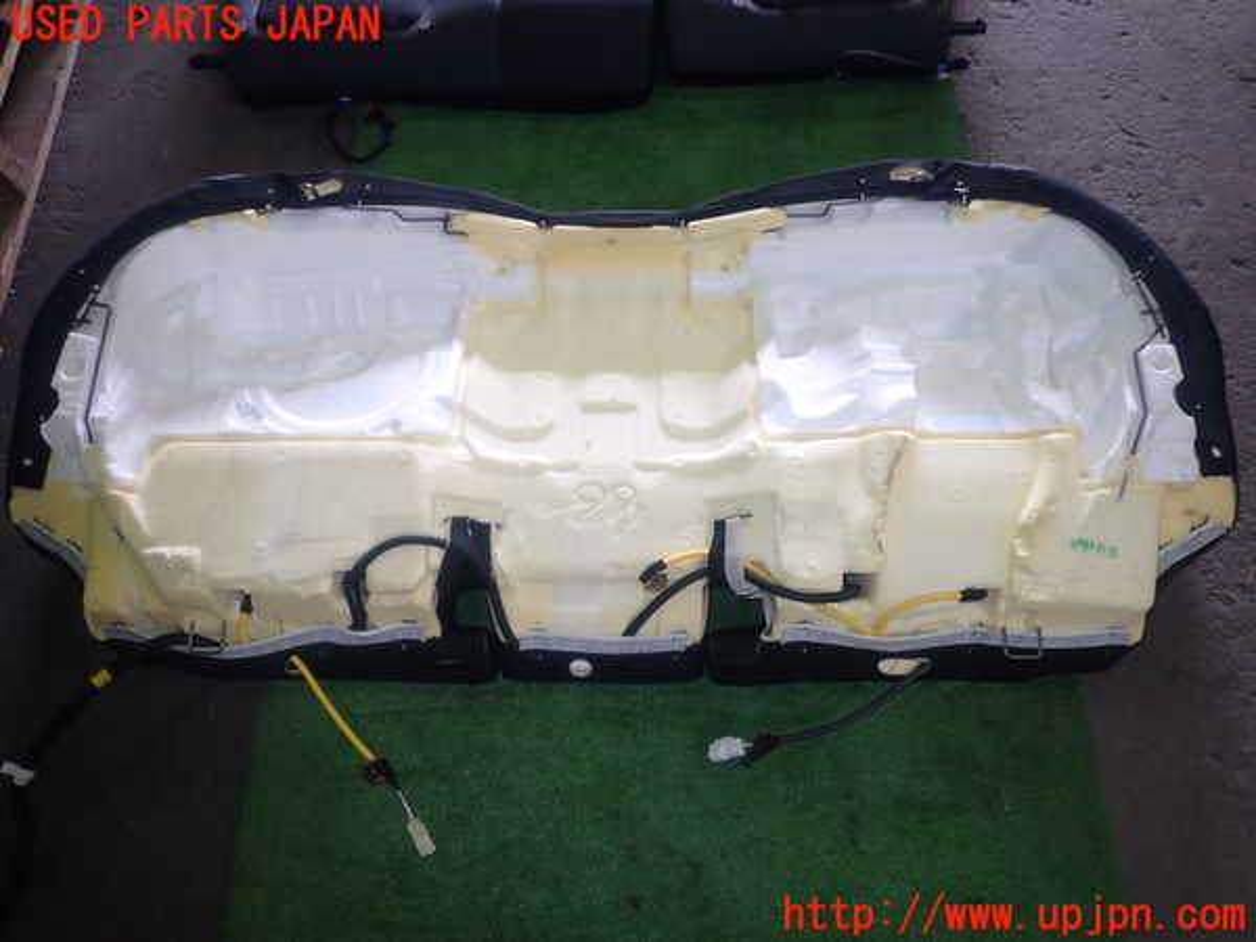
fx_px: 907
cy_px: 471
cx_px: 628
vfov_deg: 54.9
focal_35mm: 25
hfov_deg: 69.4
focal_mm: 4.5
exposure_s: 1/60
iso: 125
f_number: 2
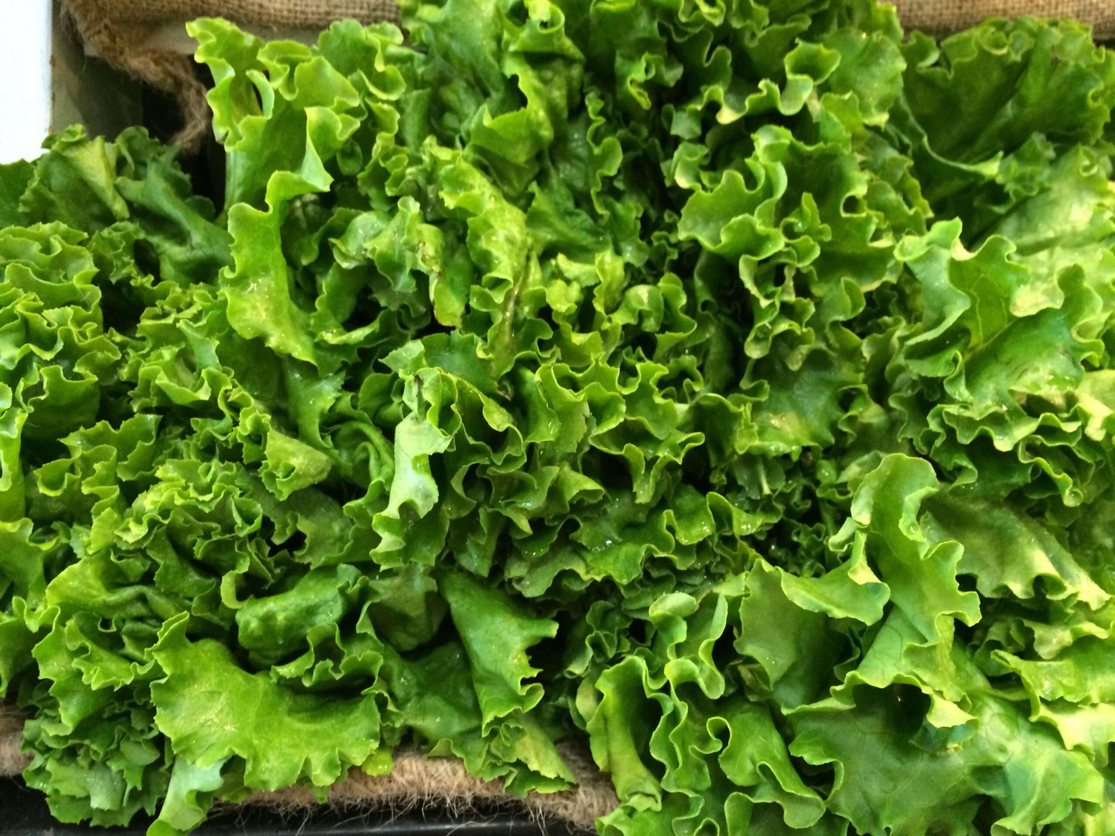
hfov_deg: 61.7
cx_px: 558
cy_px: 418
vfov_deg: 48.2
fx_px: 934
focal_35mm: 29
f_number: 2.2
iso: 320
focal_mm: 4.15
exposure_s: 1/17
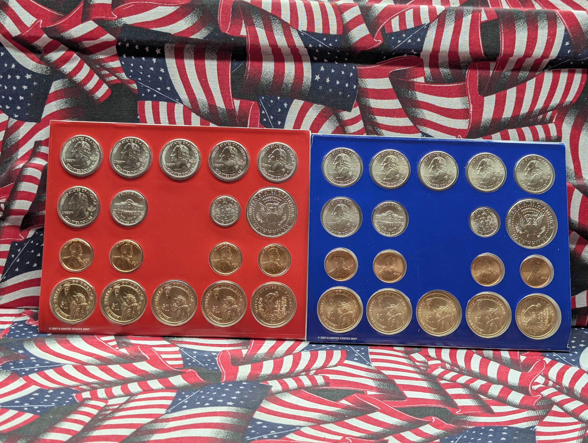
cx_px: 294
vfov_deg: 29.7
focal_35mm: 49
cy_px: 222
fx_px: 834
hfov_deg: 38.9
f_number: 1.68
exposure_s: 1/107
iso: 80
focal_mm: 6.9
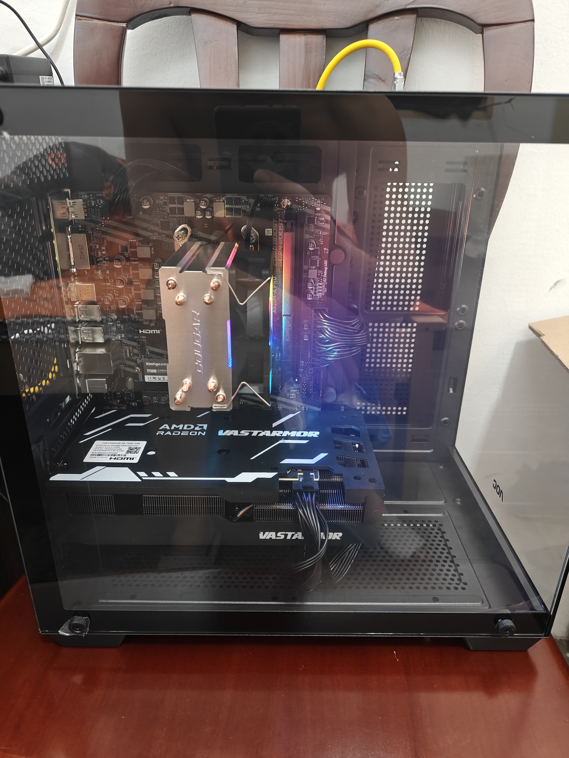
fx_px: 526
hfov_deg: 56.8
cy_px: 379
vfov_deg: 71.6
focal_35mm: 24
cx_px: 284
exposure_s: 1/25
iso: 1250
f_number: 1.8
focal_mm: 5.59
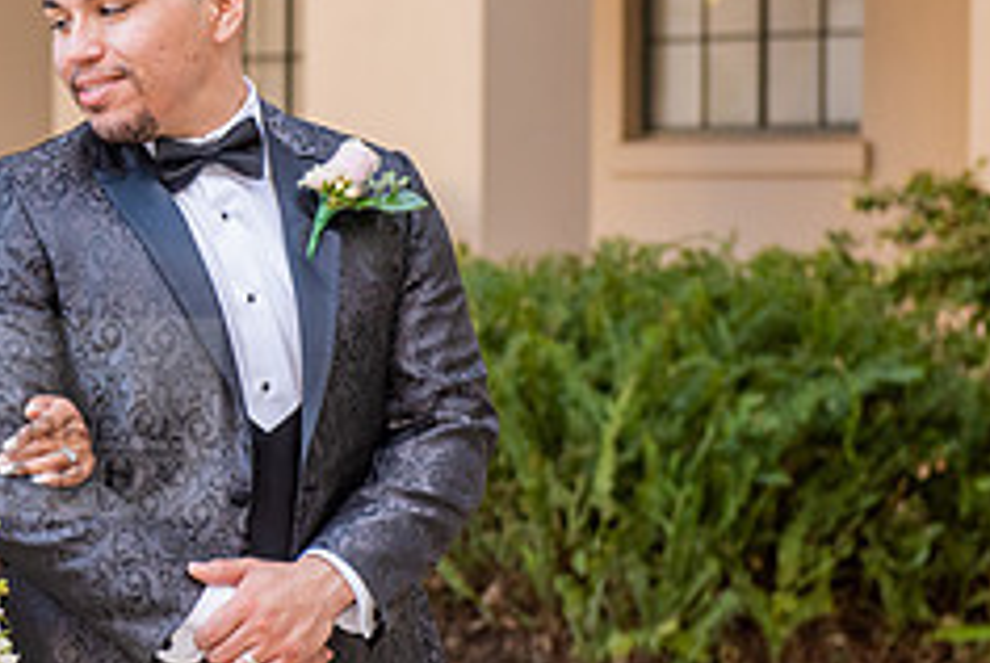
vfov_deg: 8.5
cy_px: 418
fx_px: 4460
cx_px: -134
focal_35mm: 162
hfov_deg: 12.4
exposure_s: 1/200
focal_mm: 66
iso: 640
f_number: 4.5
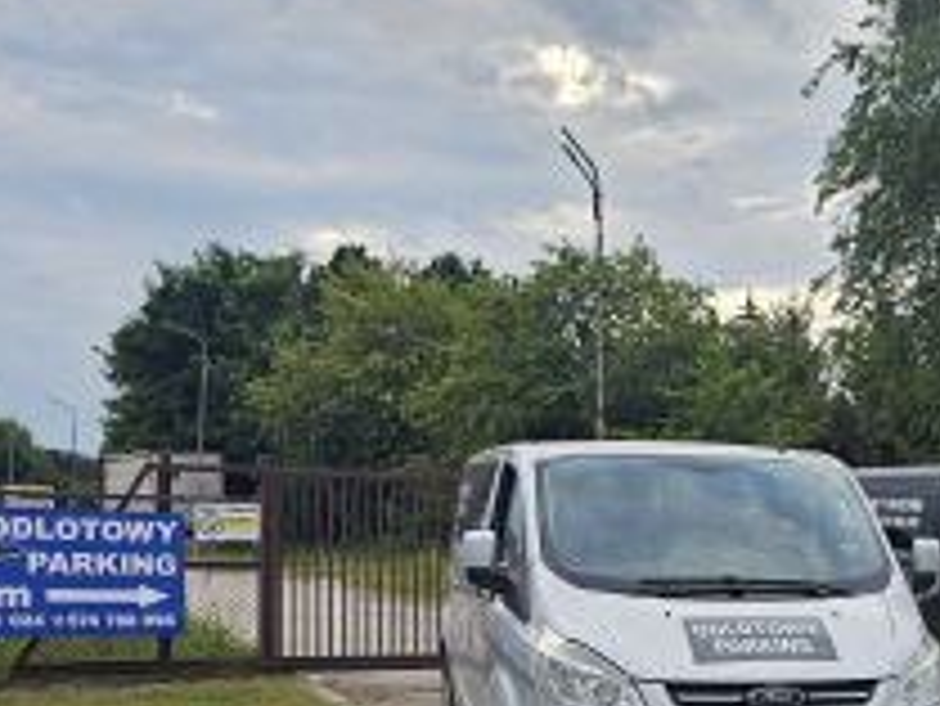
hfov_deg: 34.0
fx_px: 1494
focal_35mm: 55
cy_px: 636
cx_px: 738
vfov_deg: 25.7
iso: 10
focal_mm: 6.3
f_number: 1.7
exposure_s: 1/195
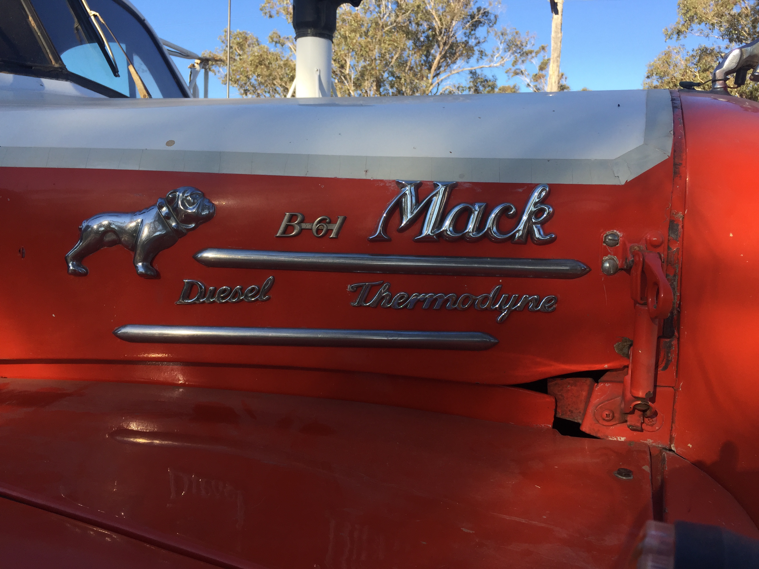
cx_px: 380
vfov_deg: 48.2
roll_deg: -2.0
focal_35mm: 29
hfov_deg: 61.7
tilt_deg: -4.0
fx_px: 636
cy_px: 284
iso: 32
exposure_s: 1/670
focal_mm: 4.15
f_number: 2.2
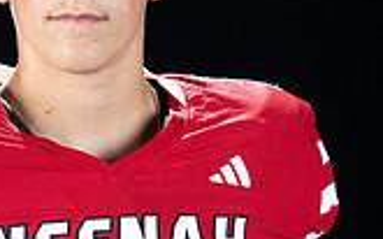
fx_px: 1680
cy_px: 246
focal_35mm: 161
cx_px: 37
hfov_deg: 12.9
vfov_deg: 8.1
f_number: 9
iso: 320
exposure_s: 1/160
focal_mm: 58
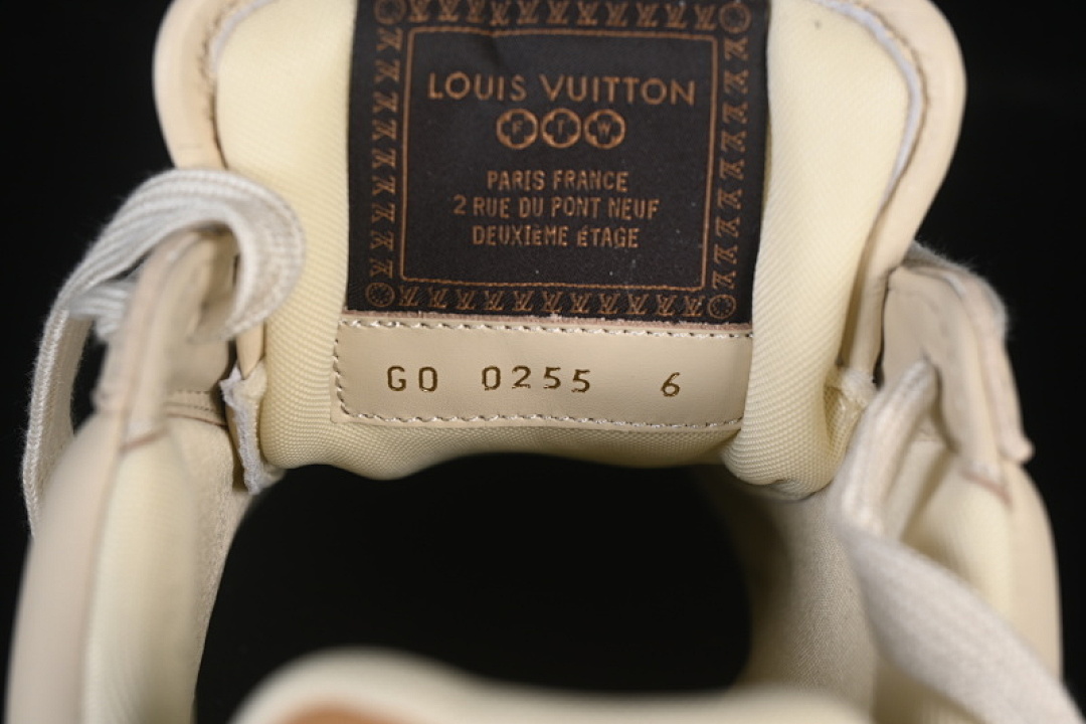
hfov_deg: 27.0
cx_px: 543
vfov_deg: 18.2
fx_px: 2262
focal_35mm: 75
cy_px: 362
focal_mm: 50
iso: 160
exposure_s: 1/80
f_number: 7.1
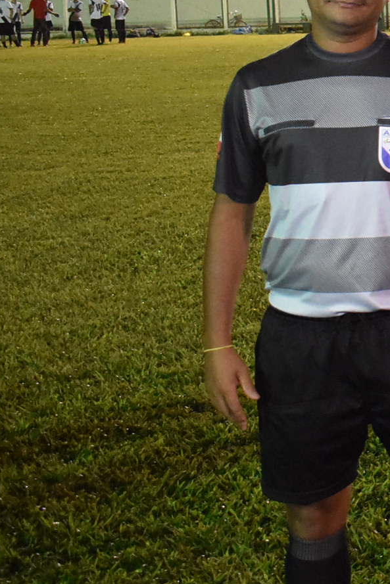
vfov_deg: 20.0
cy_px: 139
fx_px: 1640
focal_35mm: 101
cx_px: 873
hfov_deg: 11.6
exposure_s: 1/60
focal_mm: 20
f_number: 3.8
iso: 3600
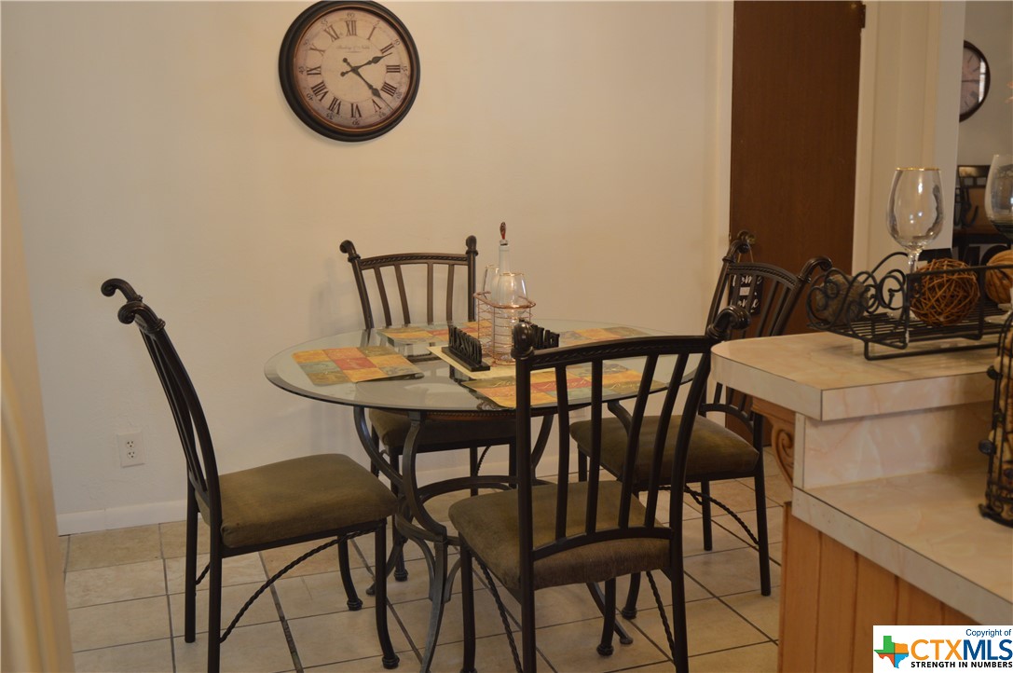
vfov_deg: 35.4
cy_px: 336
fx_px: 1054
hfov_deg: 51.3
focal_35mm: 38
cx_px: 506
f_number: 3.8
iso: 400
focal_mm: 25
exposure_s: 1/40
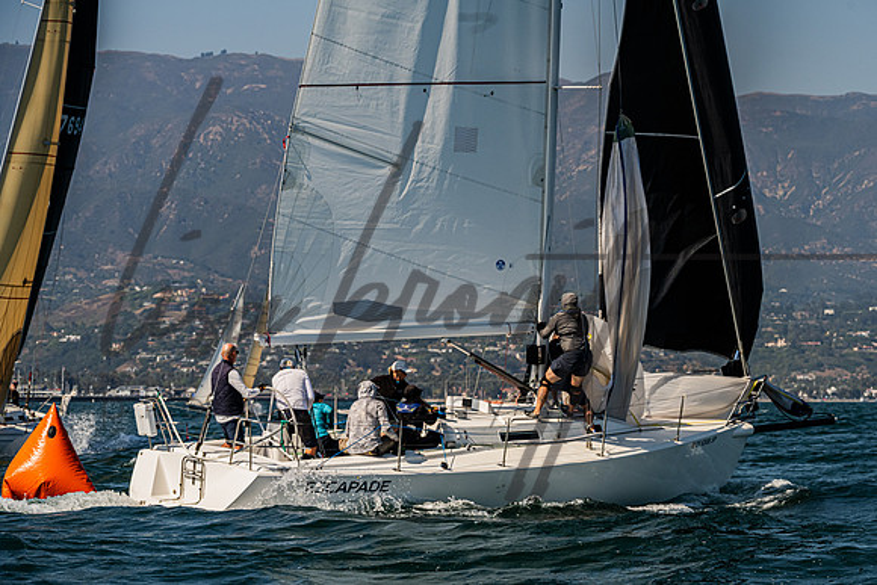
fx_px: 3446
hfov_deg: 14.5
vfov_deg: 9.7
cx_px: 493
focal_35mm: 141
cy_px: 325
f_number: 8
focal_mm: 125
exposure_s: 1/2500
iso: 500
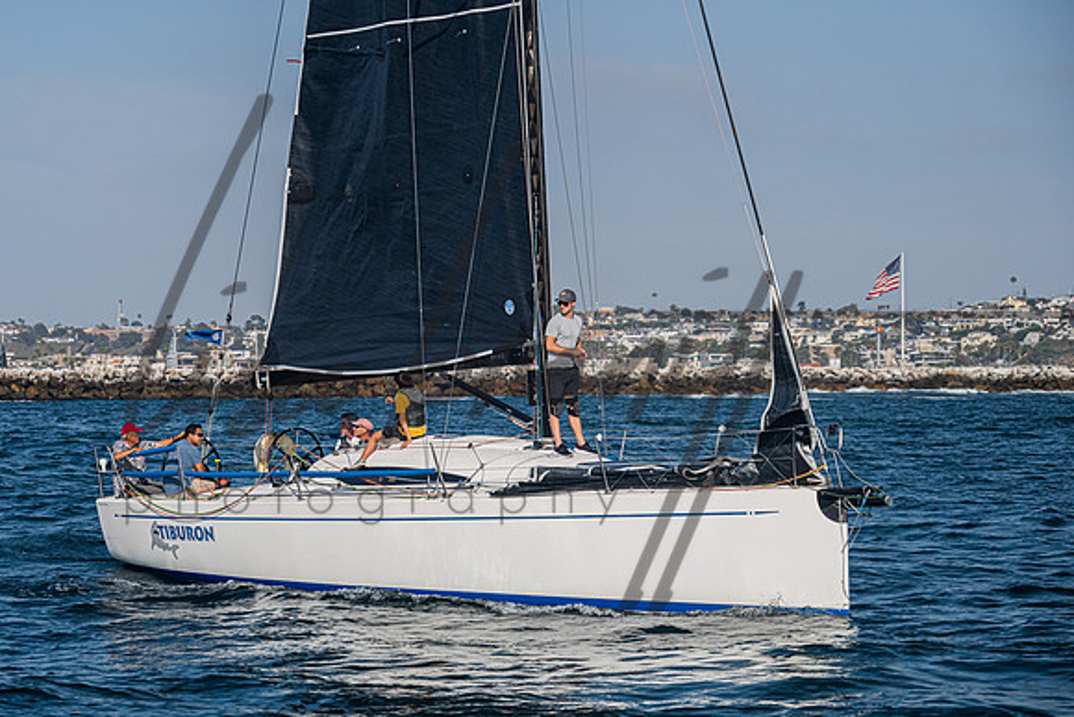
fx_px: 3527
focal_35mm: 118
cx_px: 457
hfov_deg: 17.3
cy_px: 366
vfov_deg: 11.6
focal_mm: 99
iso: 400
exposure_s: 1/2000
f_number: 6.3
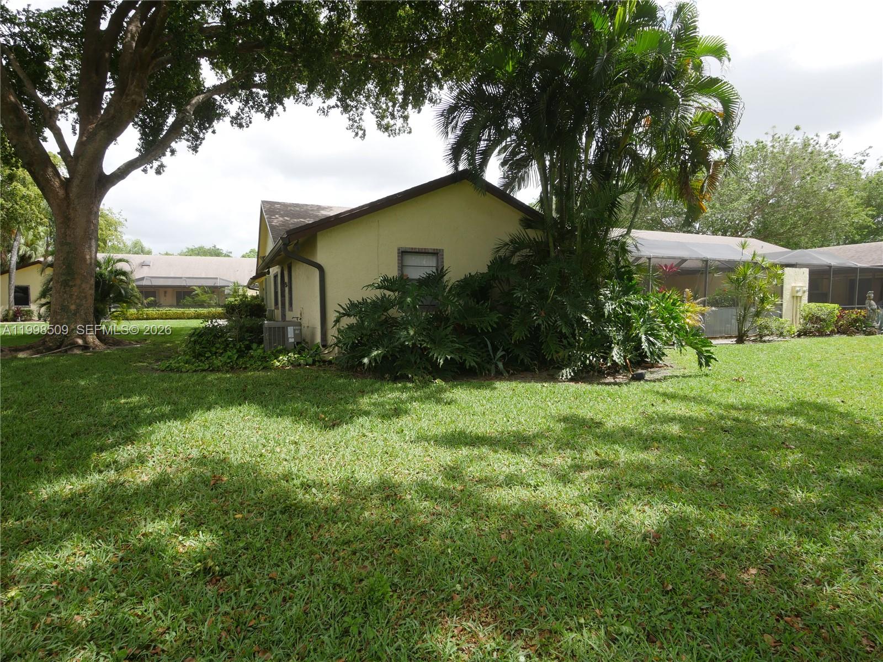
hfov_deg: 87.8
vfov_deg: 71.6
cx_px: 442
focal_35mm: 18
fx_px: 459
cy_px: 331
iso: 200
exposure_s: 1/160
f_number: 8
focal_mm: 9
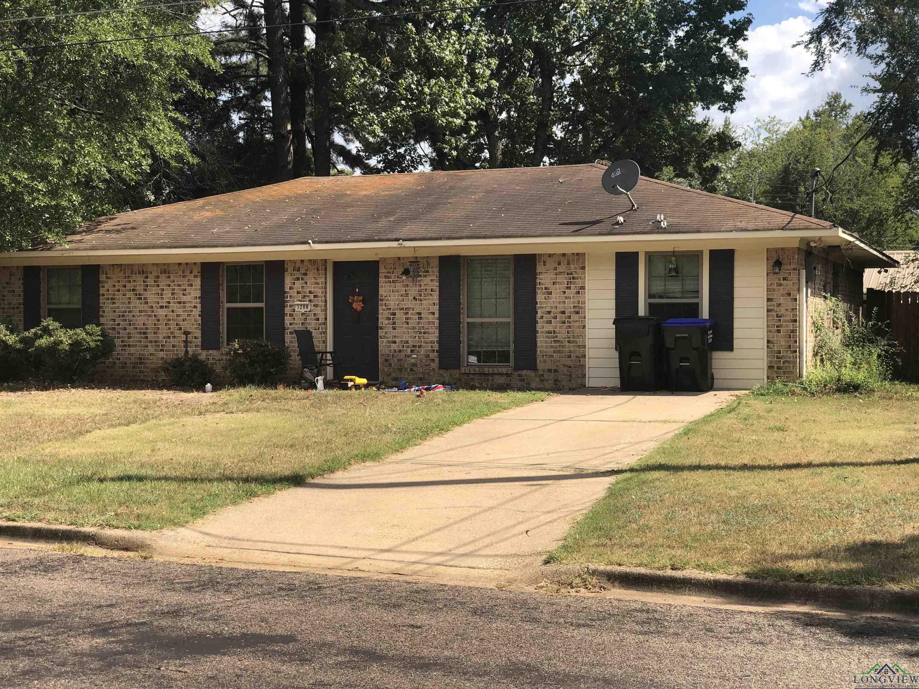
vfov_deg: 28.0
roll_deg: +0.5
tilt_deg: +0.8
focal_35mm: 52
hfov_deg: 36.8
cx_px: 460
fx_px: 1381
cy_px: 344
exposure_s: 1/571
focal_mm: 6
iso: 16
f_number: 2.4
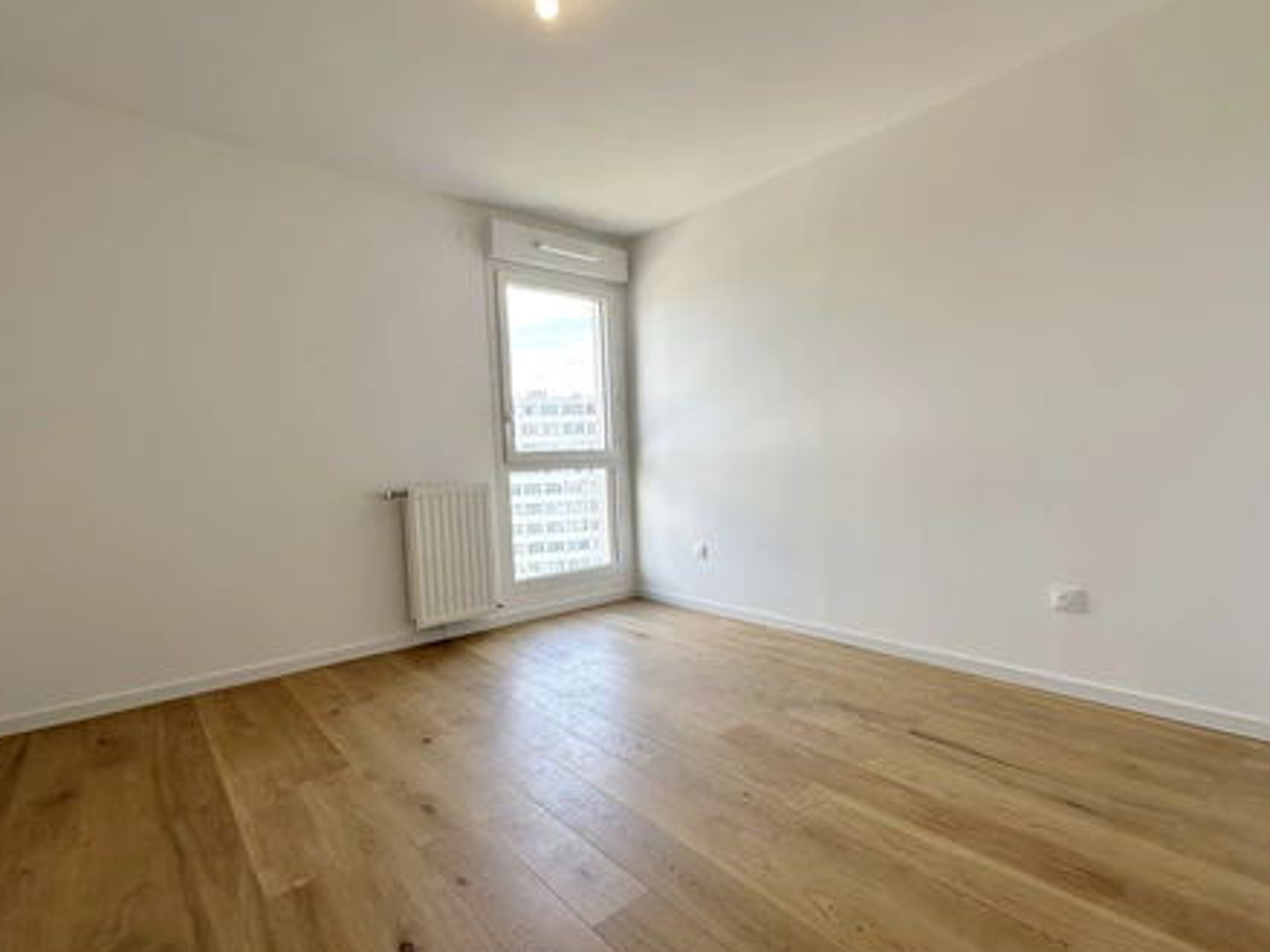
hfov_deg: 90.9
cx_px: 681
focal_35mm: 17
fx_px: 624
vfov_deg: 74.6
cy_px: 503
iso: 40
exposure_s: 1/198
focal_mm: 2.22
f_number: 2.2
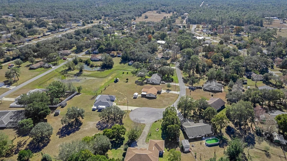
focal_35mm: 26
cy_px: 94
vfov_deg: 44.2
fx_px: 198
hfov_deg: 71.8
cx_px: 154
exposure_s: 1/1250
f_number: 2.8
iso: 200
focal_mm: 8.38
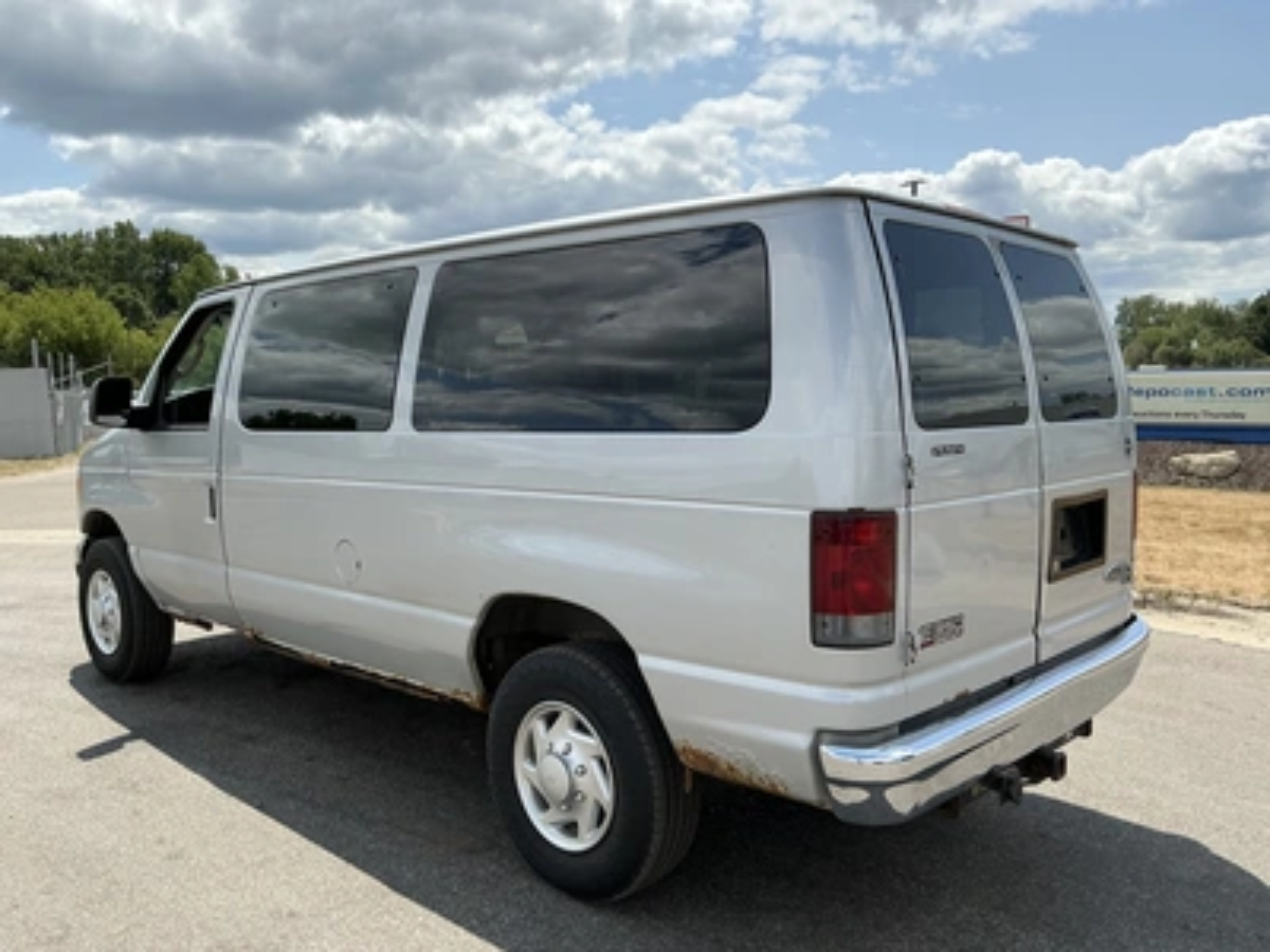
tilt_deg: -0.1
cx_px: 635
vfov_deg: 49.7
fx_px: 1027
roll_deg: +0.5
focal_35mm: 28
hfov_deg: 63.4
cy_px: 476
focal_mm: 3
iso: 25
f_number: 1.8
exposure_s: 1/2058
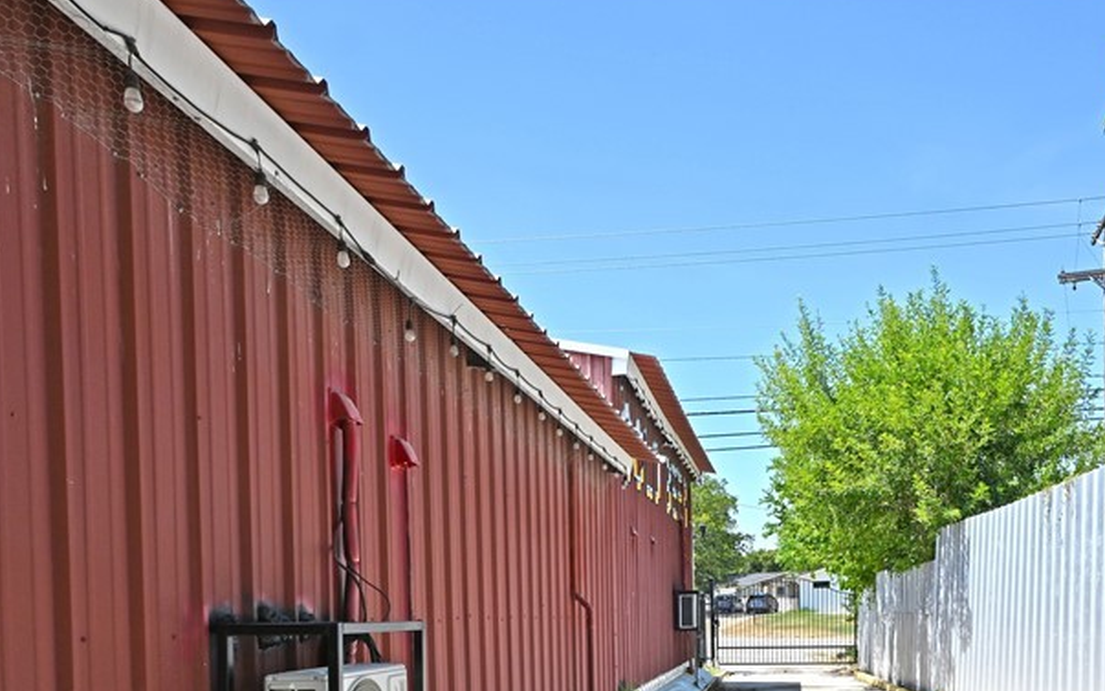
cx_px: 709
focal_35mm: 33
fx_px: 994
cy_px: 639
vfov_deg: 35.7
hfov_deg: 57.2
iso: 64
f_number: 7.1
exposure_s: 1/200
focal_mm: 12
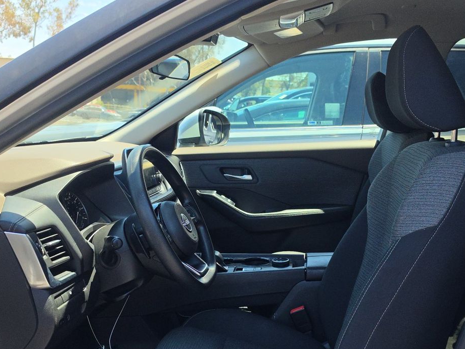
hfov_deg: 46.7
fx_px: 537
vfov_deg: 35.2
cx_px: 253
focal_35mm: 40
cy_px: 263
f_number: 1.4
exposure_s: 1/1894
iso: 63
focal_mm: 6.5
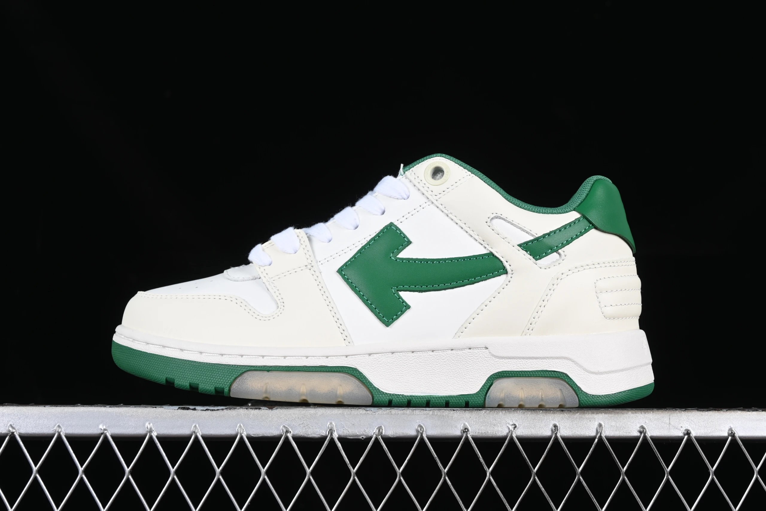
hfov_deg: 27.0
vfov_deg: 18.2
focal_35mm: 75
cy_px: 256
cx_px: 383
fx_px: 1596
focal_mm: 50
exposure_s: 1/80
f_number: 8
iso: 160
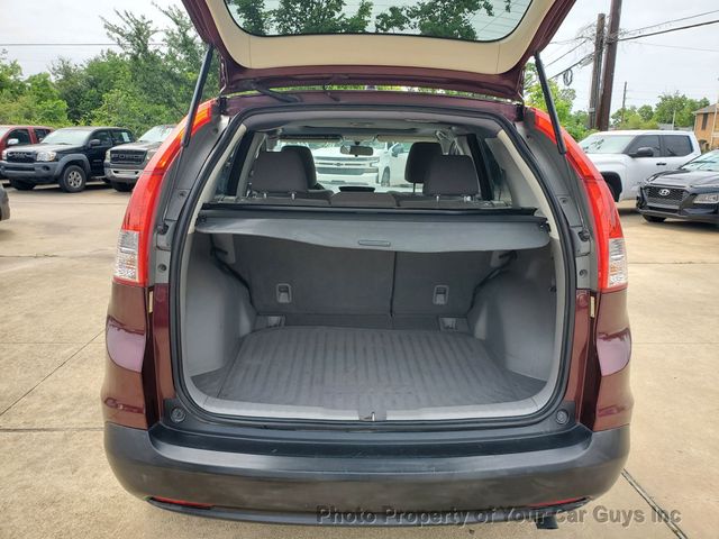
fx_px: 540
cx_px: 360
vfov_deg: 53.1
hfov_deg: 67.3
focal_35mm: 26
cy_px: 270
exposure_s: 1/694
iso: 50
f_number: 2.4
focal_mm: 4.3
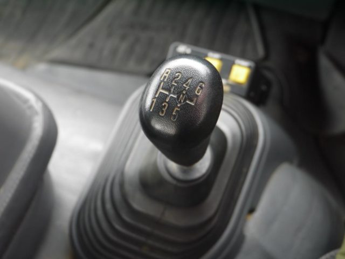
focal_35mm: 44
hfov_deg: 42.9
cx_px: 172
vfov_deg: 32.9
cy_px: 130
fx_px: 439
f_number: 4.7
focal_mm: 22
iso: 250
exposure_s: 1/60
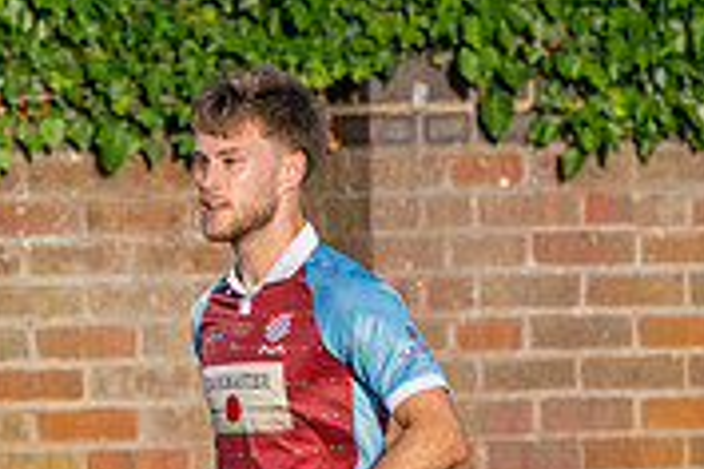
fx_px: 40848
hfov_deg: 1.0
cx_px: -536
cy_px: 842
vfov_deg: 0.7
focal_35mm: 2089
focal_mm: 300
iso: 400
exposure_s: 1/4000
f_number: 2.8
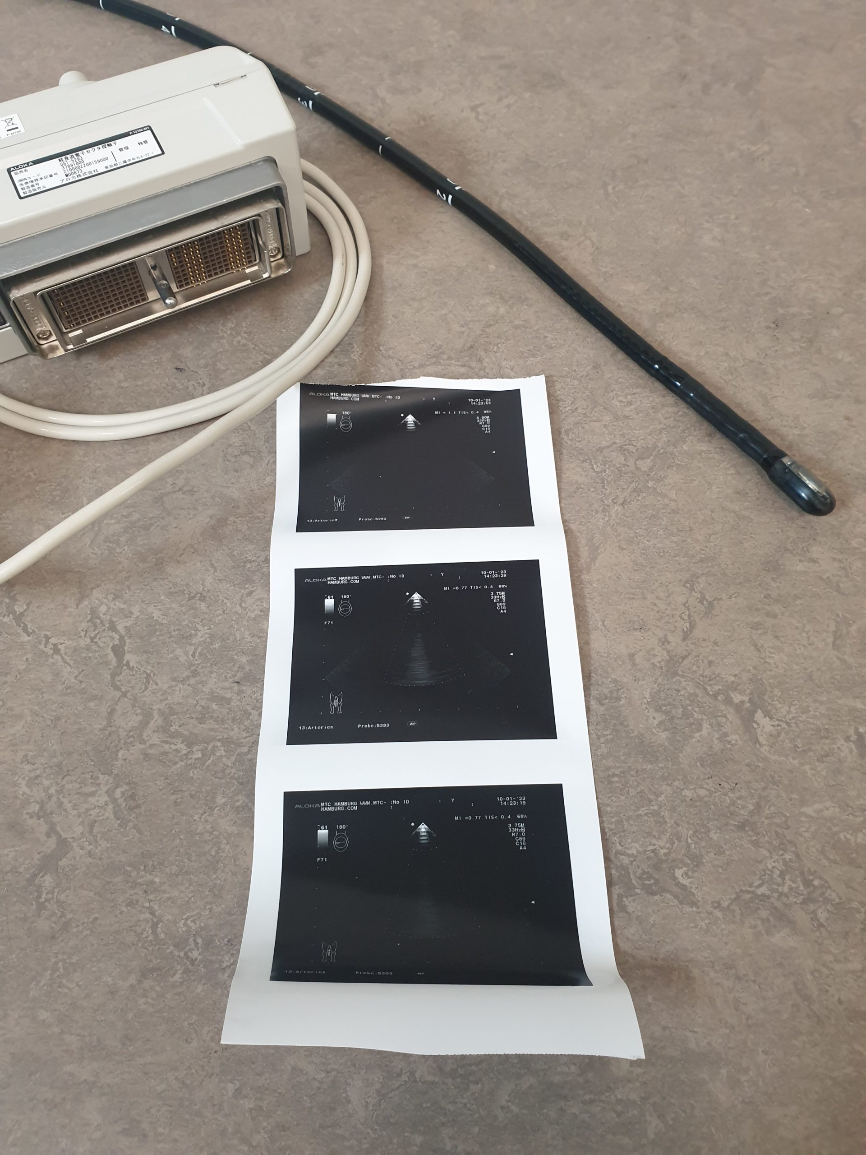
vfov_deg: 67.3
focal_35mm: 26
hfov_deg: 53.1
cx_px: 433
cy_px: 578
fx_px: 867
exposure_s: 1/33
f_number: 2.4
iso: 320
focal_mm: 4.3
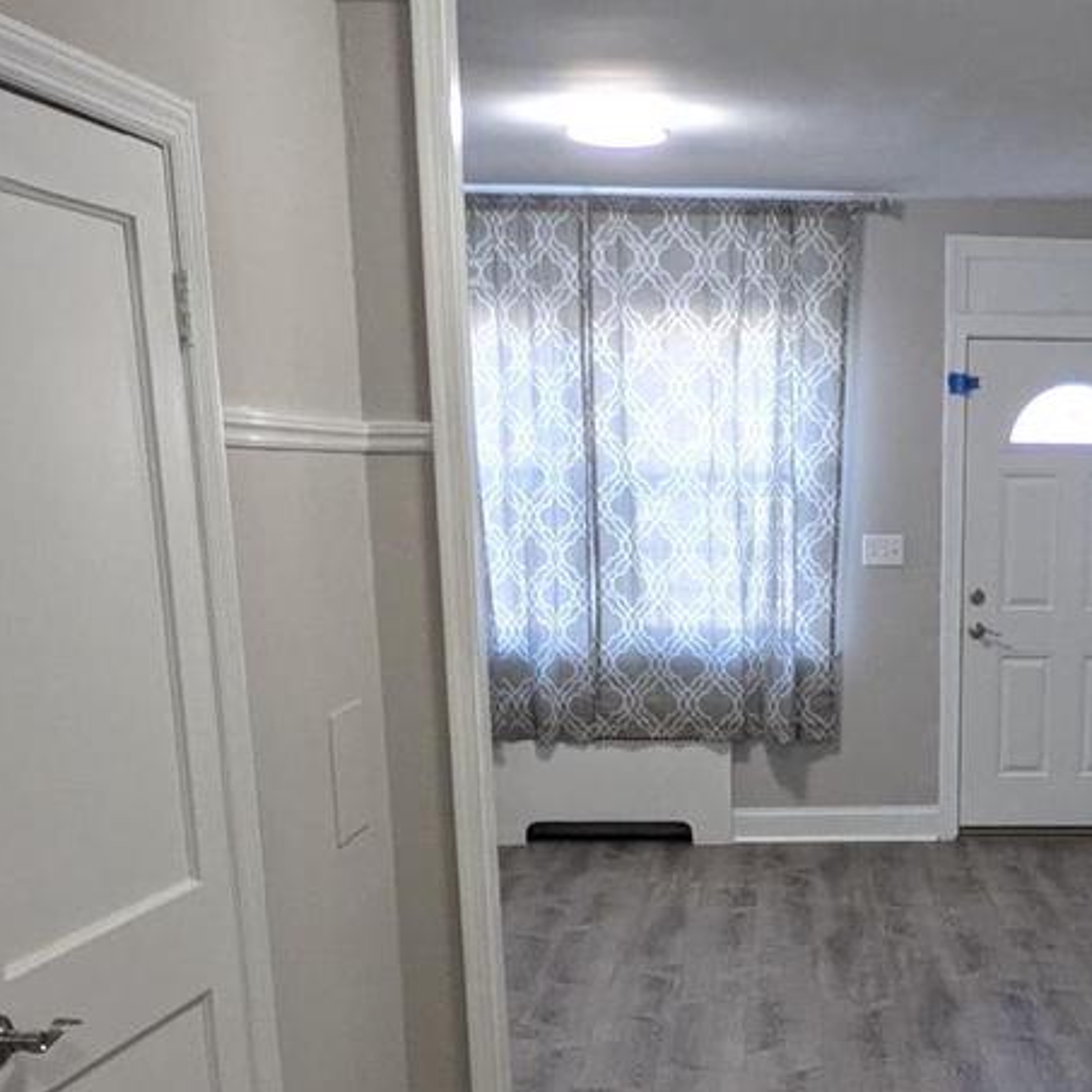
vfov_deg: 33.6
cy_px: 964
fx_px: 1713
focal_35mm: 48
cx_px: 882
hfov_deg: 34.2
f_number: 2.2
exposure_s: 1/120
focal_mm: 2.22
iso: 262
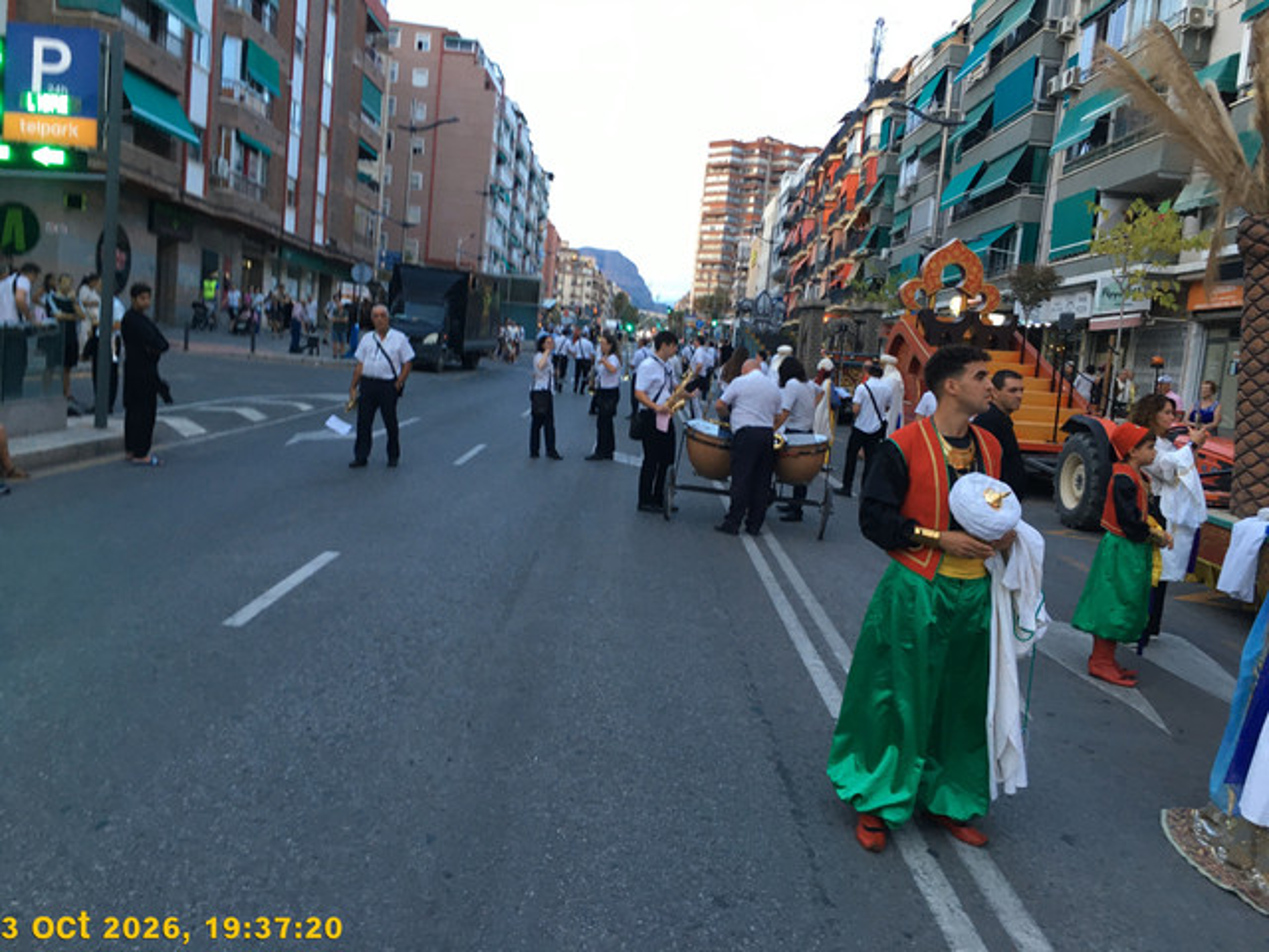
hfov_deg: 61.7
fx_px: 1063
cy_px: 476
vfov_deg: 48.2
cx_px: 634
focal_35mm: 29
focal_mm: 4.15
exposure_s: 1/33
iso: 100
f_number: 2.2
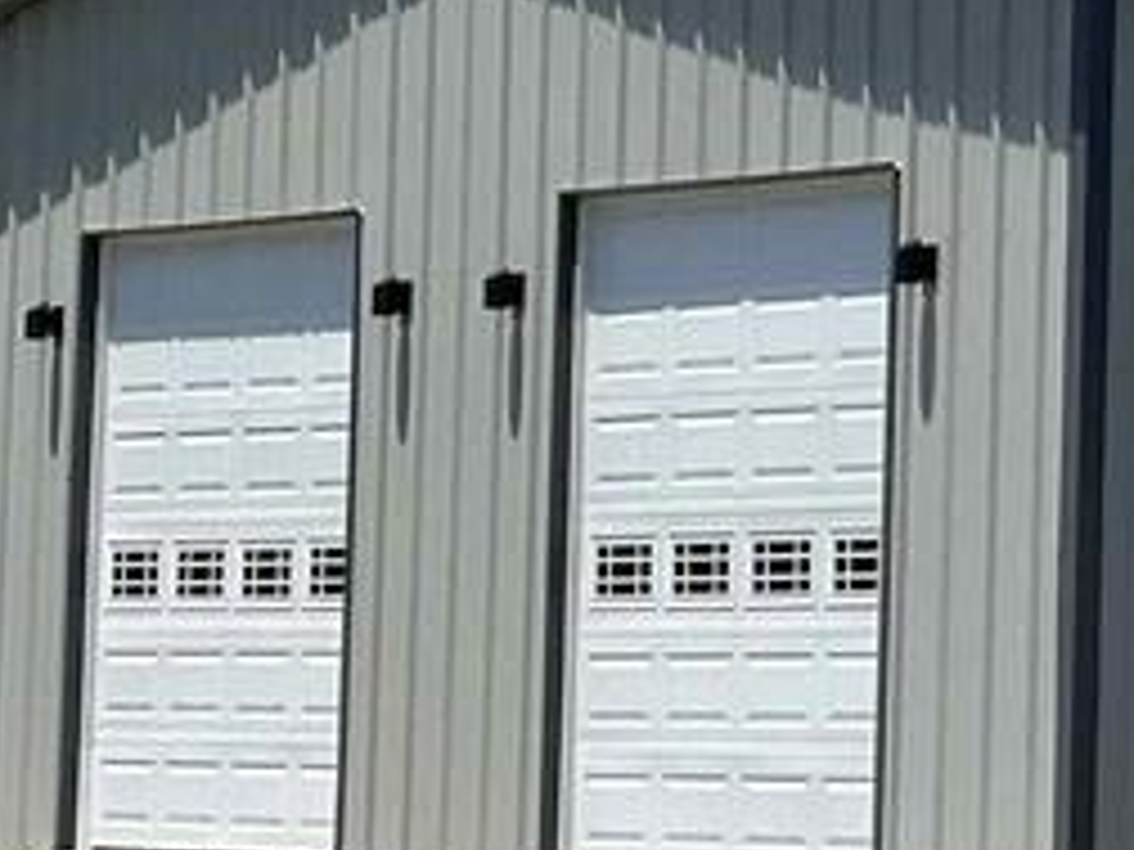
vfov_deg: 7.6
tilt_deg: +4.1
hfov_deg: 9.7
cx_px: 1922
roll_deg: -0.8
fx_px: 6388
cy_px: 193
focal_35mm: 195
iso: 64
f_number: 1.78
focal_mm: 6.86
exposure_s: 1/4016
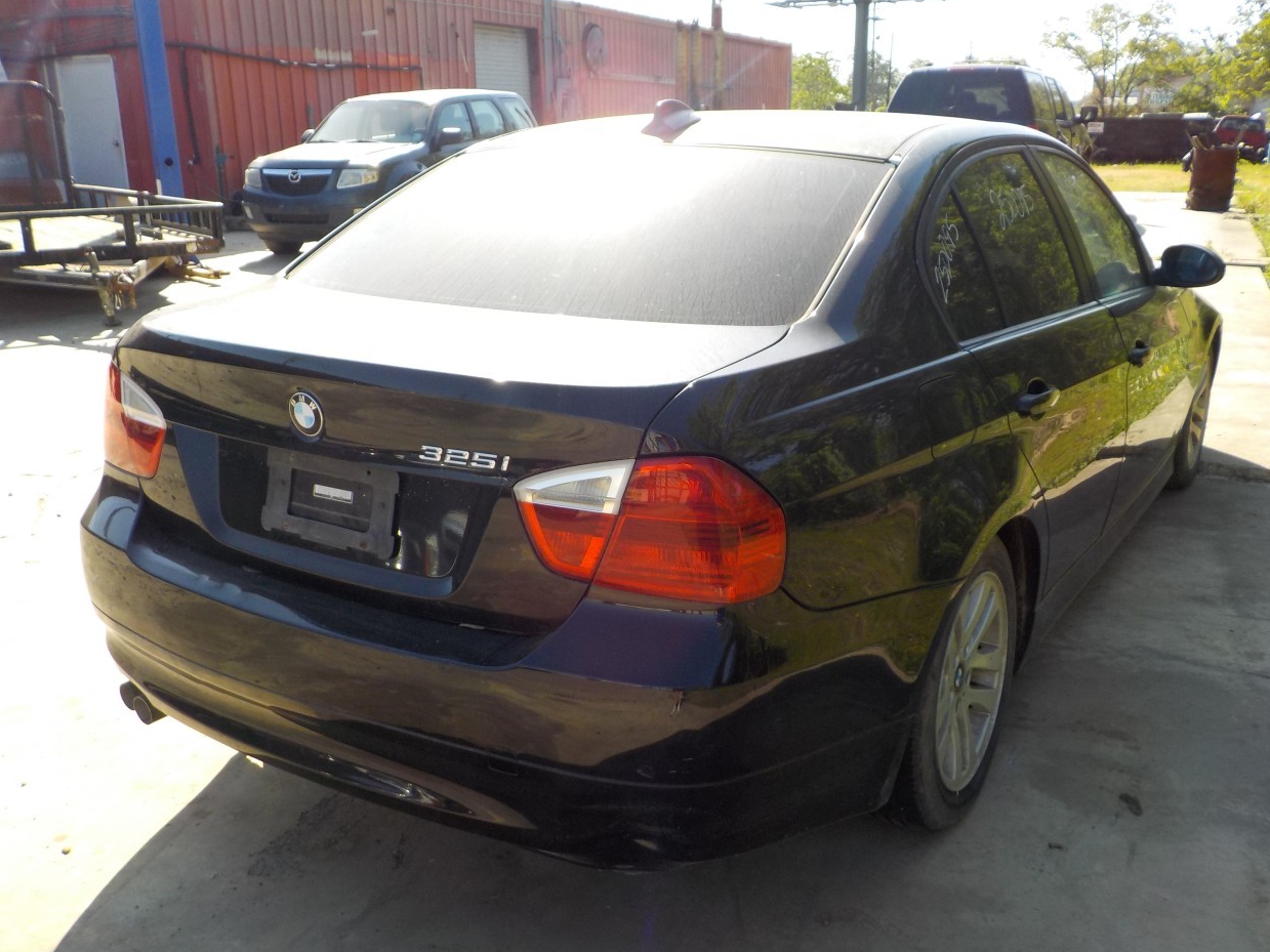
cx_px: 654
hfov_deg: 58.3
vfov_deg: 45.4
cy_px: 478
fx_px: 1137
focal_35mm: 31
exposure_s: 1/500
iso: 125
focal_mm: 4.1
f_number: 3.3
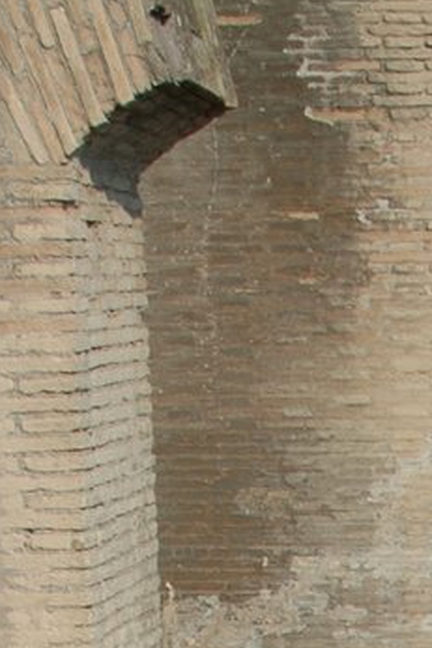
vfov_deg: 11.5
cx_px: 619
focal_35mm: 156
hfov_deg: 8.6
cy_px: 1387
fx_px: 2811
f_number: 10
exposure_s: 1/400
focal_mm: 24
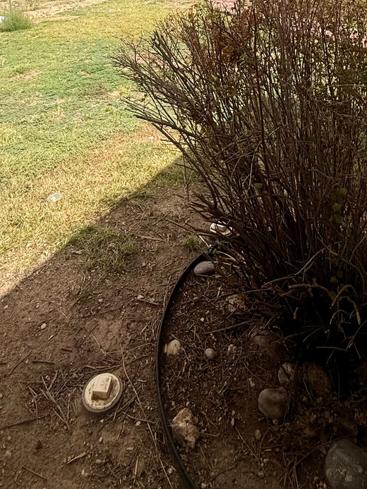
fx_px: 438
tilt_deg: -8.7
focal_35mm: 31
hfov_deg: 45.2
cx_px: 217
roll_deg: +2.7
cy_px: 7
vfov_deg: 48.7
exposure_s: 1/3125
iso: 50
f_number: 2.2
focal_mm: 2.22
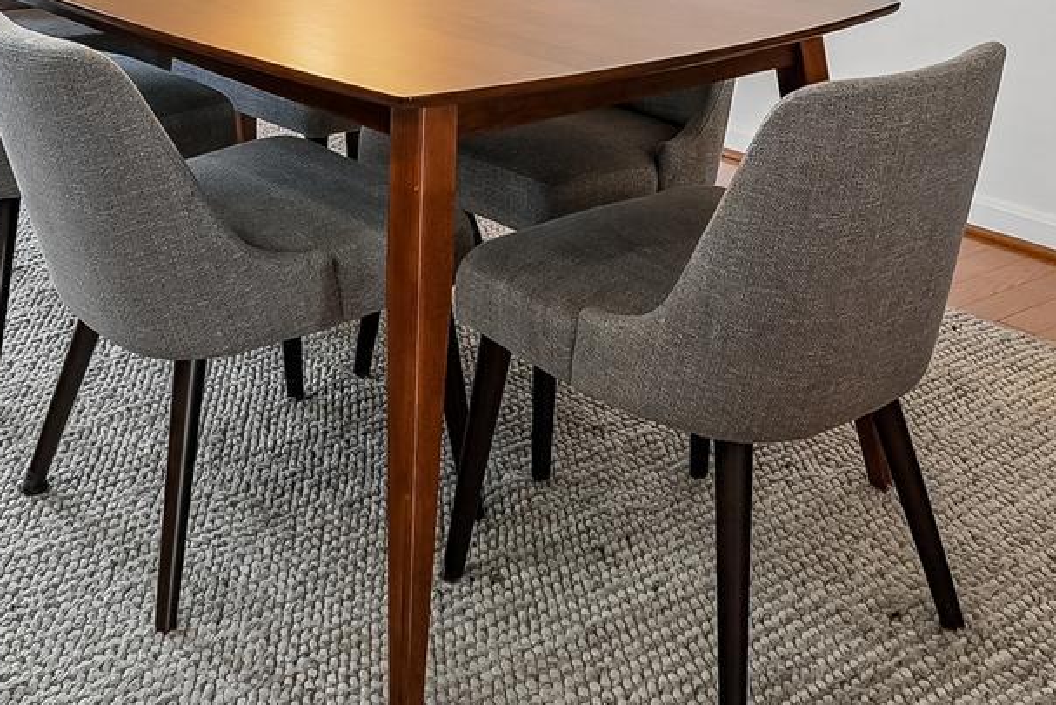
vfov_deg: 21.9
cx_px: 419
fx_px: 1584
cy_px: -272
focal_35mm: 54
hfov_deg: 36.7
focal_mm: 16
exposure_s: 1/3.33
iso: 100
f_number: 8
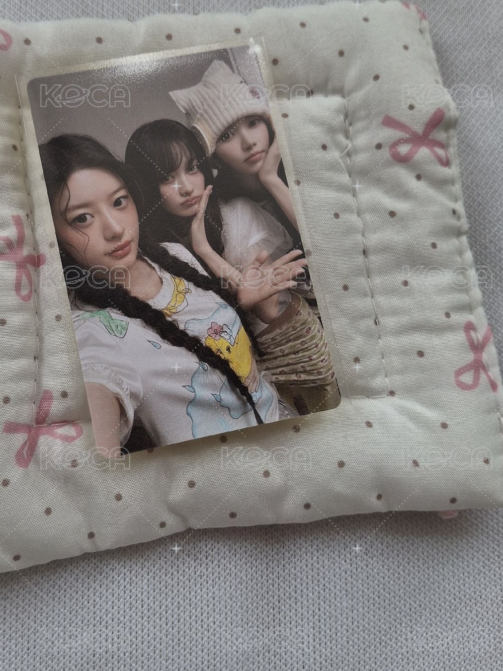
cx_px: 176
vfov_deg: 51.3
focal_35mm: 36
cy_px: 307
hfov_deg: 39.3
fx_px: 697
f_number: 1.8
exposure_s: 1/120
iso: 40
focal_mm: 4.69
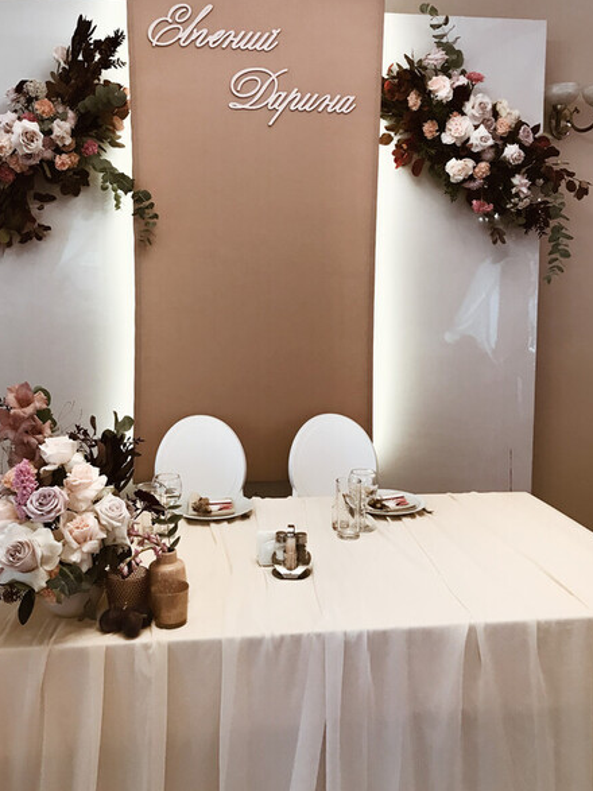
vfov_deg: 55.3
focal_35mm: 33
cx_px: 270
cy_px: 362
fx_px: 754
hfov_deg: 42.9
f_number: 1.8
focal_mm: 3.99
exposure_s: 1/17
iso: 40
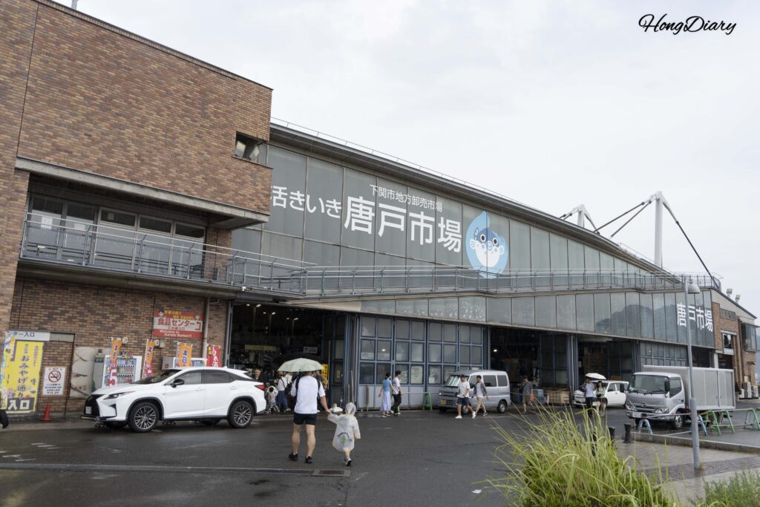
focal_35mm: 30
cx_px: 380
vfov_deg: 43.6
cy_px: 254
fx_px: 633
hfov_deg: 61.9
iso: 100
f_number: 9
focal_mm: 30
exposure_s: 1/125
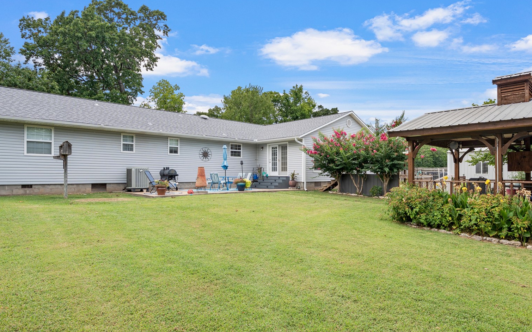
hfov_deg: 79.3
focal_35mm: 22
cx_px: 301
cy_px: 173
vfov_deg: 55.0
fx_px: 319
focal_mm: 16
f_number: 8
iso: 200
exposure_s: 1/100
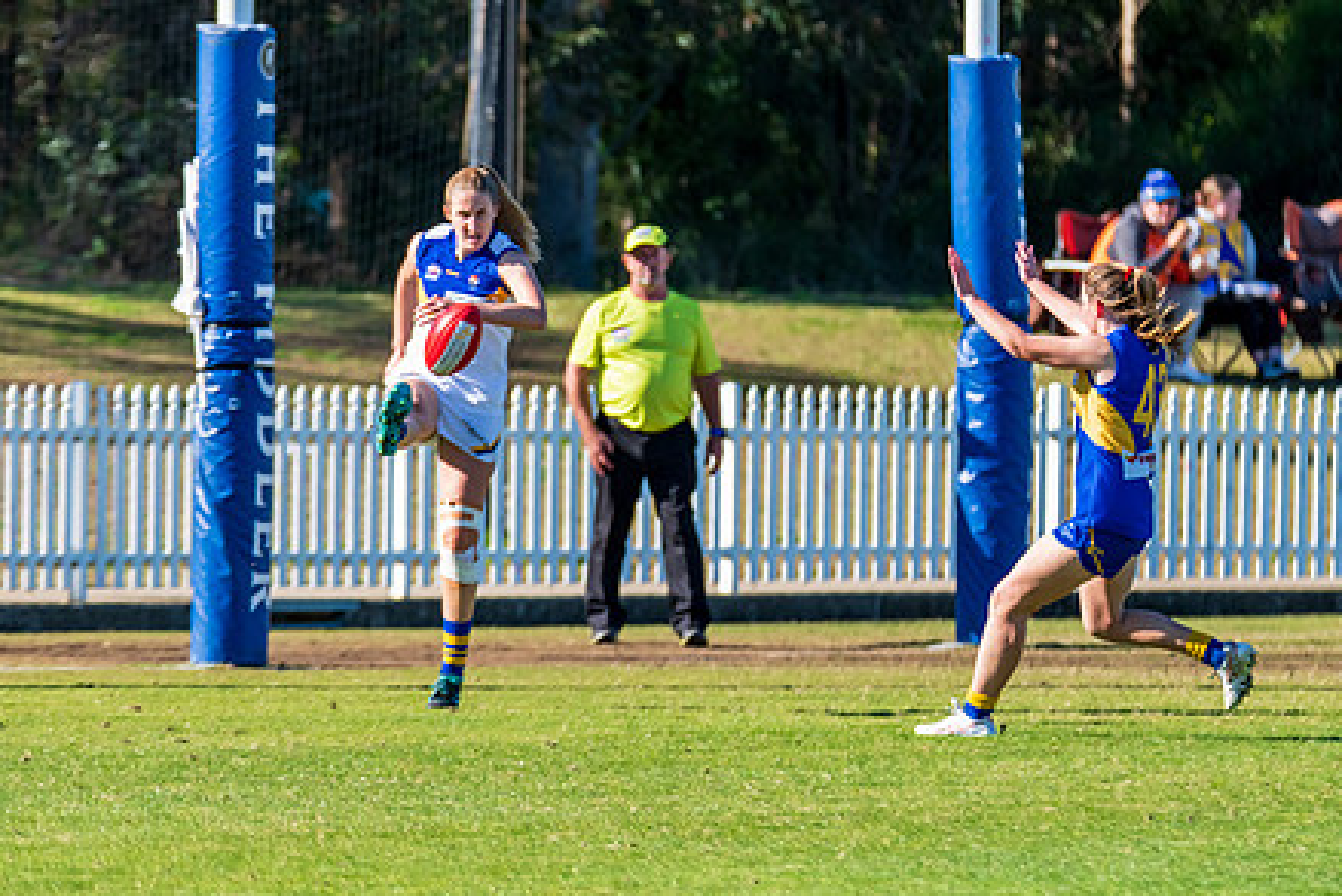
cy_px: 411
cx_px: 540
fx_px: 17488
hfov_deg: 4.4
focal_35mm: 469
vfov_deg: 2.9
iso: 800
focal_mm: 320
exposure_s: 1/2000
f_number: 6.3
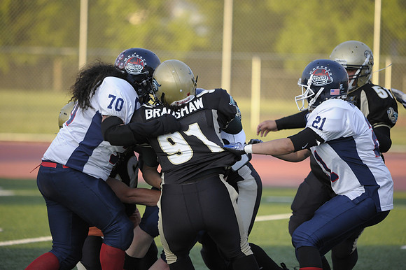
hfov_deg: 4.6
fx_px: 5072
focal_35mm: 450
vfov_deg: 3.1
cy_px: 135
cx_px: 203
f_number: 6.3
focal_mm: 450
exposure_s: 1/1000
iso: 3600
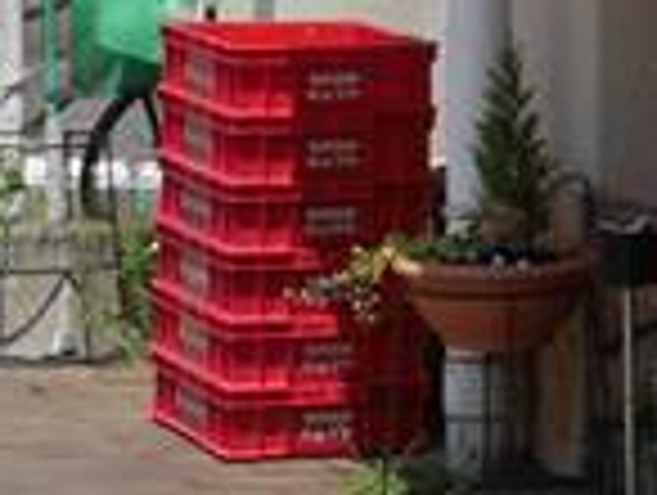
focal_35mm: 294
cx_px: 1778
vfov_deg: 5.0
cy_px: -261
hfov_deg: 6.3
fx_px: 5589
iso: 200
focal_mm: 21
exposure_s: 1/400
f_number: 9
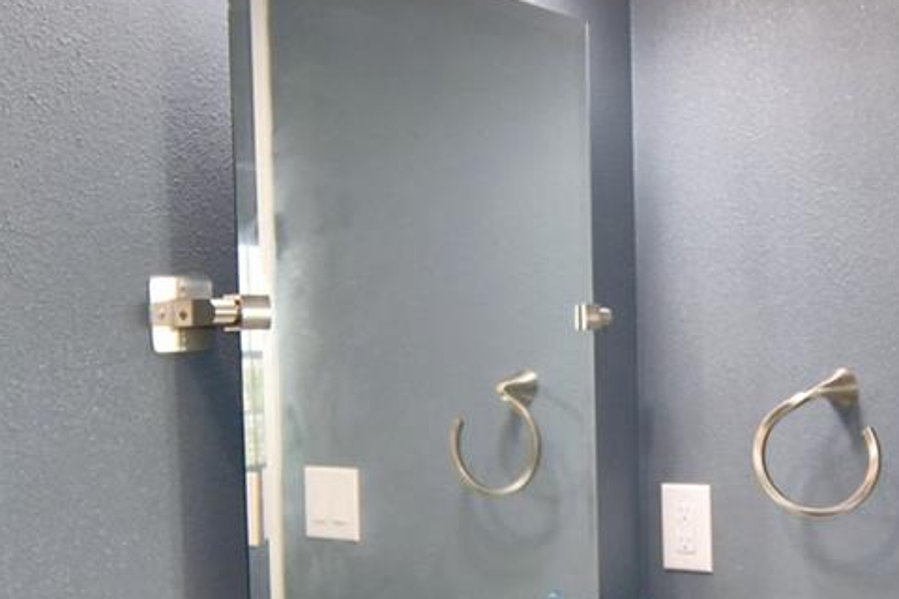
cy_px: 404
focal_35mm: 50
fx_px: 1249
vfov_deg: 26.8
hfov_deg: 38.8
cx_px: 654
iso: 200
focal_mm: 10
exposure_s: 1/40
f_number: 4.5
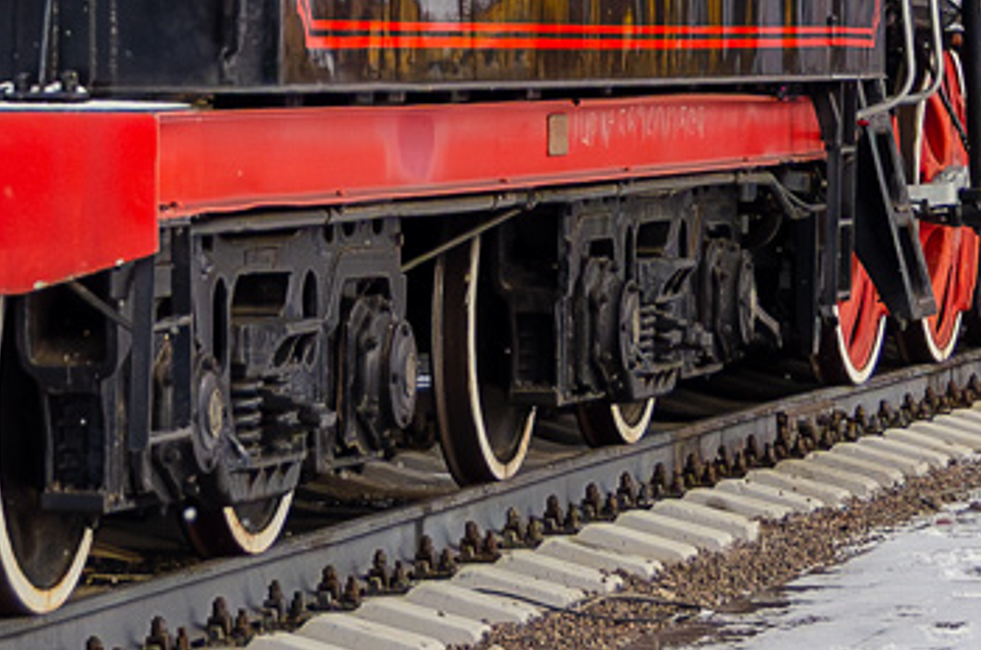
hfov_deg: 10.0
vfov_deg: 6.5
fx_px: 5603
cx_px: 219
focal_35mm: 206
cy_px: -513
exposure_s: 1/640
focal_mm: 32
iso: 400
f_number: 6.3
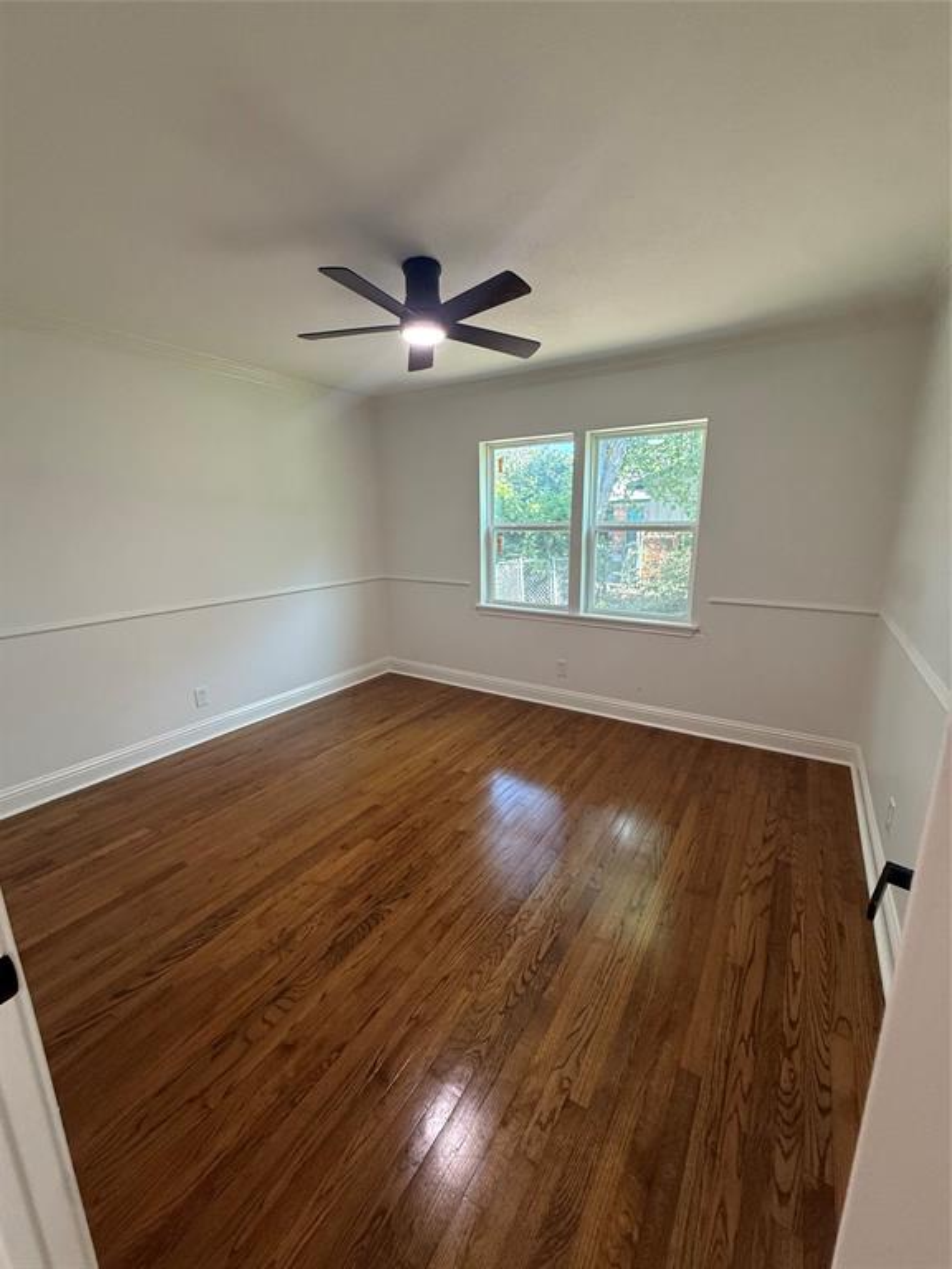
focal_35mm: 14
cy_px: 634
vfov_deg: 102.1
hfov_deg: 85.7
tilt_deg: -11.7
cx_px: 476
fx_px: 513
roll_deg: +0.4
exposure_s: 1/120
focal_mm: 2.22
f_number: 2.2
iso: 250
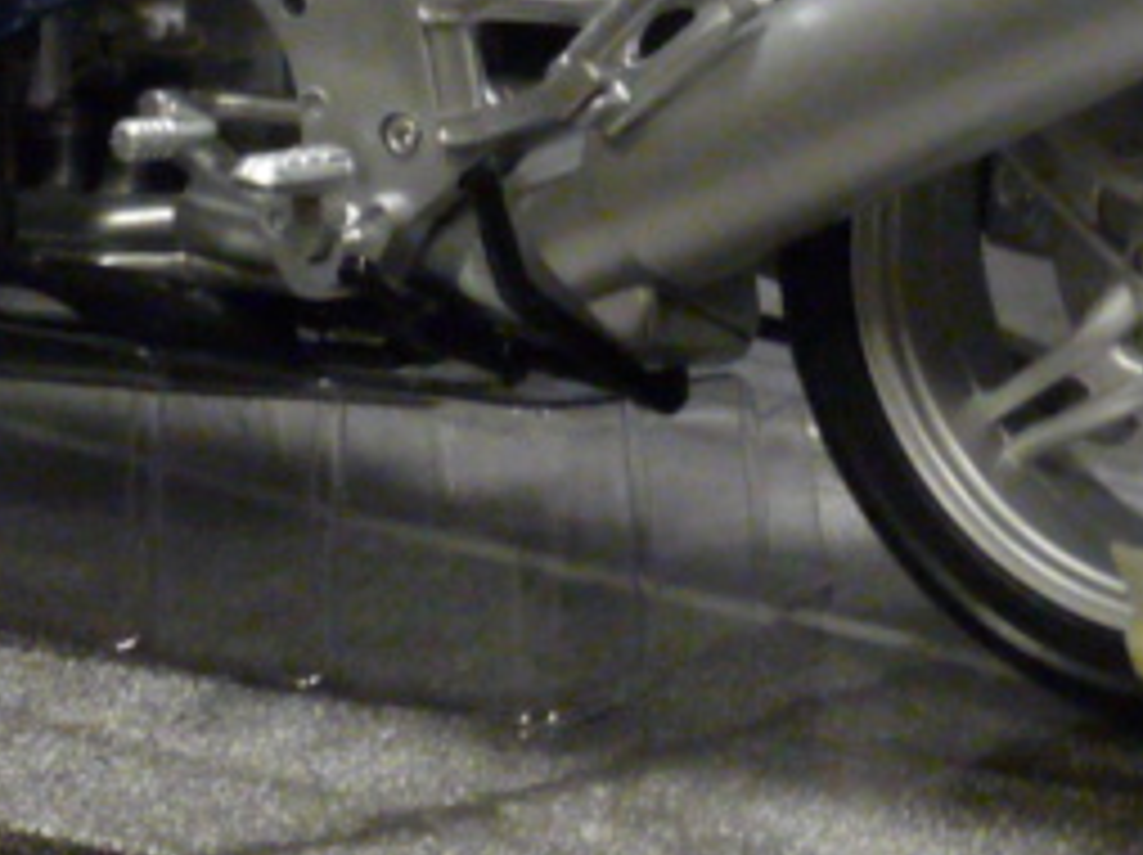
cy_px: -130
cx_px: 468
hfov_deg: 11.4
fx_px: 5740
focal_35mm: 174
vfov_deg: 8.4
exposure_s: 1/8
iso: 400
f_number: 4
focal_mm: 6.8
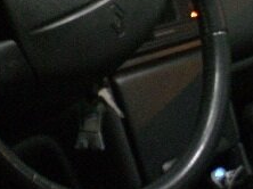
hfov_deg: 15.0
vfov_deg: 10.9
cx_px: 243
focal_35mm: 130
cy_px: -104
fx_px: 949
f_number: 3.1
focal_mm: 6.3
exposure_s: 1/2
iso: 400
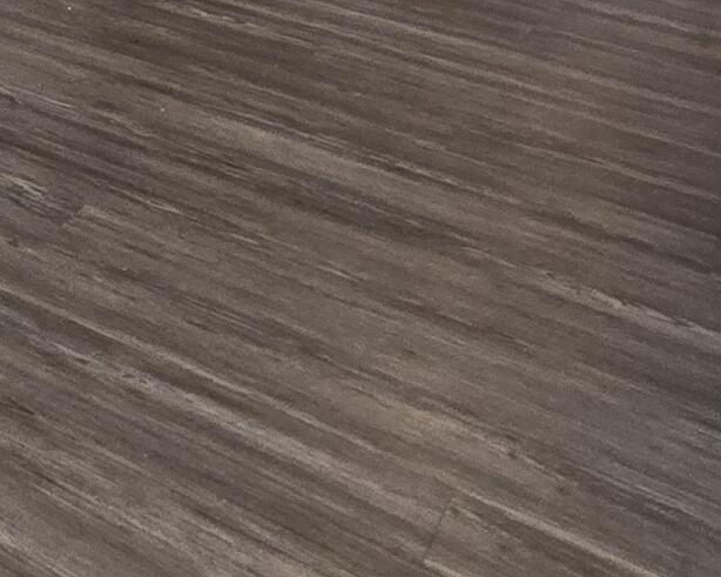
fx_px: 1323
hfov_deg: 17.9
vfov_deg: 17.5
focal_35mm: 62
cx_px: -794
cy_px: -579
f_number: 2.2
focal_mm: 2.2
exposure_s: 1/60
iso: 64
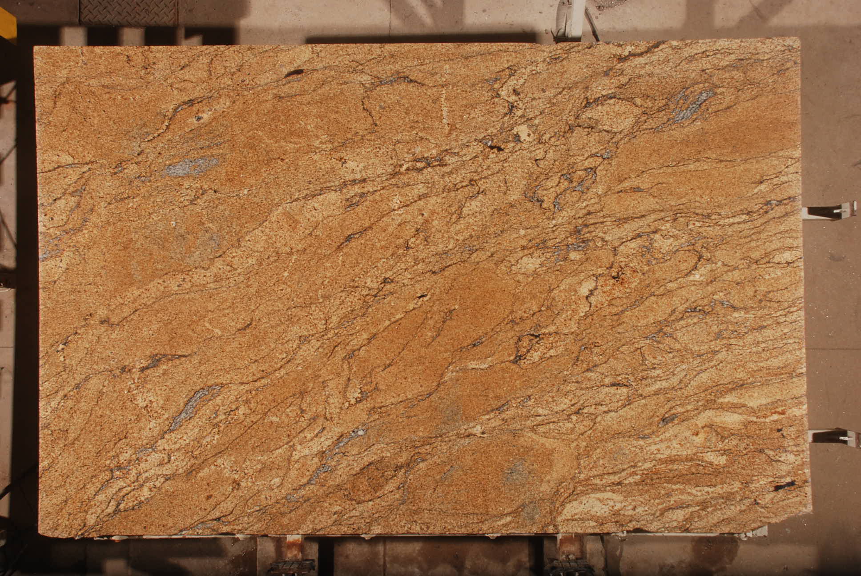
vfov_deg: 34.3
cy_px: 288
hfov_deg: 49.5
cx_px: 430
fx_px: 934
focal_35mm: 39
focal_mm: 26
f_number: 9
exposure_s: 1/250
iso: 400
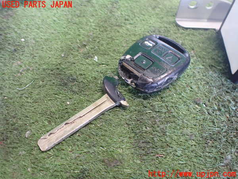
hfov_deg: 60.0
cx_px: 119
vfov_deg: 46.8
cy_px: 90
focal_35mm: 30
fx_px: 206
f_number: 2.3
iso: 800
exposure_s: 1/50
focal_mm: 5.4
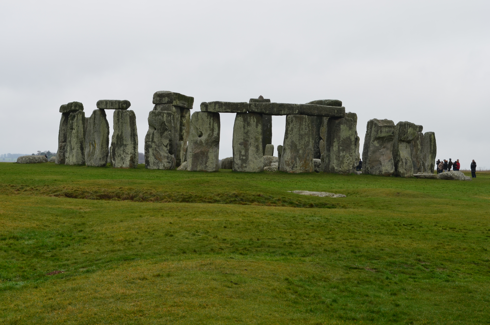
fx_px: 1121
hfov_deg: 24.7
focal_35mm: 82
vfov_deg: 16.5
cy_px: 162
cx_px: 245
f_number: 10
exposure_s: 1/60
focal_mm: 55
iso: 200
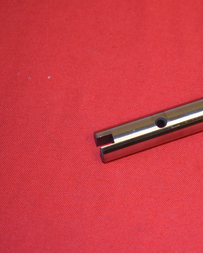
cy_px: 127
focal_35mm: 117
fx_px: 877
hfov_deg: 13.1
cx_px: 179
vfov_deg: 16.5
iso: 800
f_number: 5.6
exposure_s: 1/60
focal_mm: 55
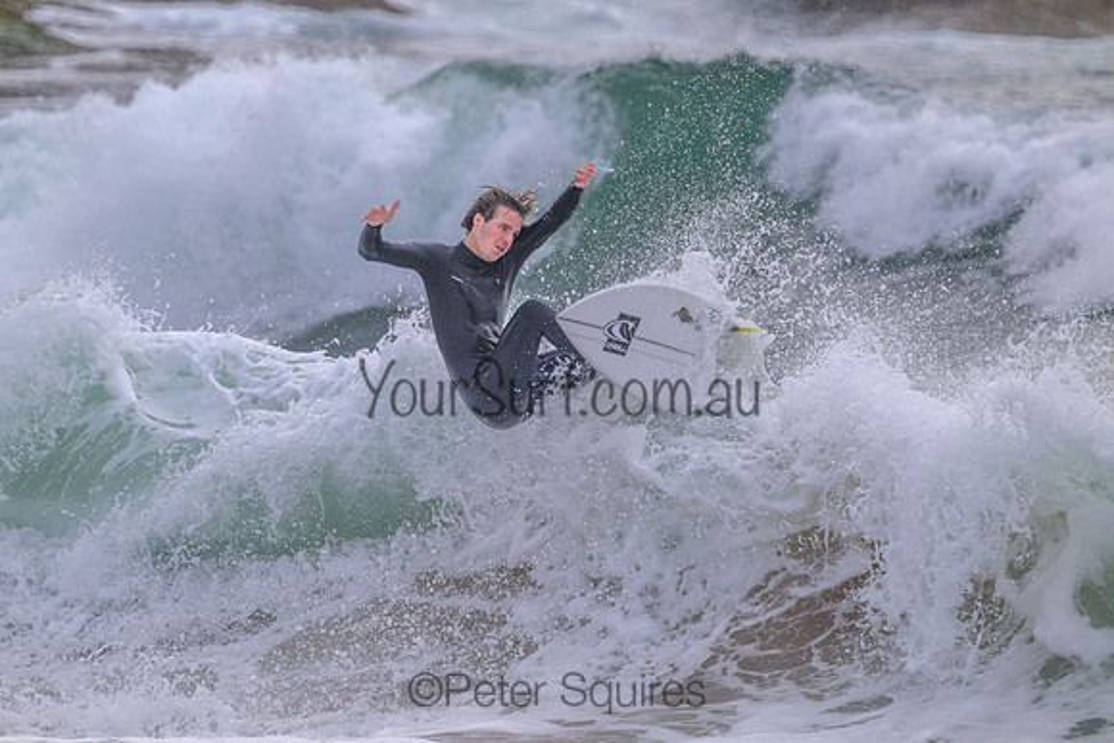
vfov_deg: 1.7
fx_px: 24760
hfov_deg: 2.6
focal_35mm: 800
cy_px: 372
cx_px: 557
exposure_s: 1/1600
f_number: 11
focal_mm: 800
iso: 1800
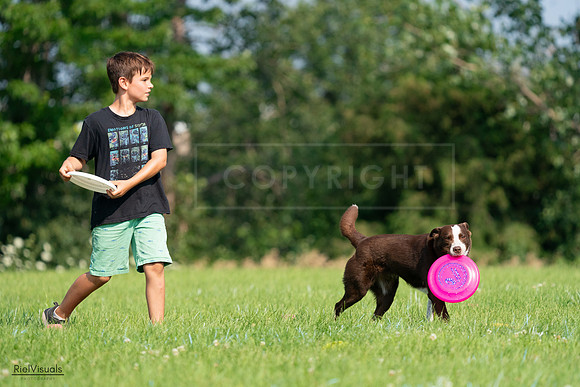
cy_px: 194
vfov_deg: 3.8
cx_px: 290
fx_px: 5882
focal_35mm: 365
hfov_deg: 5.6
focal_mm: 365
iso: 1600
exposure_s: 1/4000
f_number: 6.3
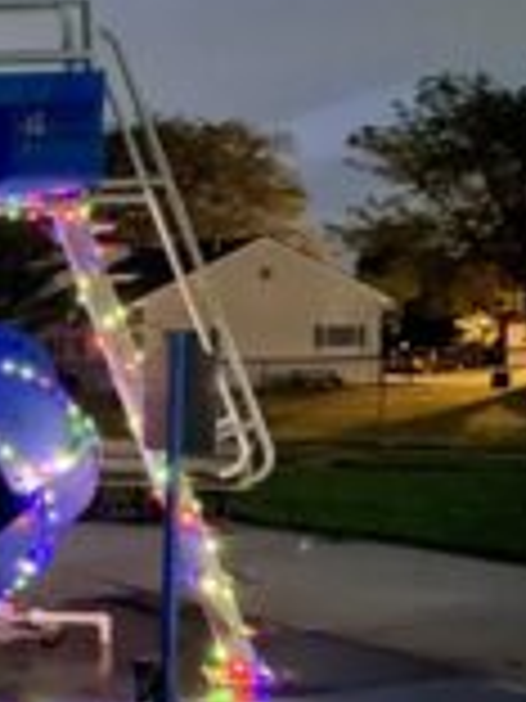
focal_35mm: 71
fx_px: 1438
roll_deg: +2.3
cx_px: -90
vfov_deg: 27.3
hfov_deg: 19.6
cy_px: 430
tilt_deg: -2.9
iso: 3200
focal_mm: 4.2
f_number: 1.6
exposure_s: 1/4
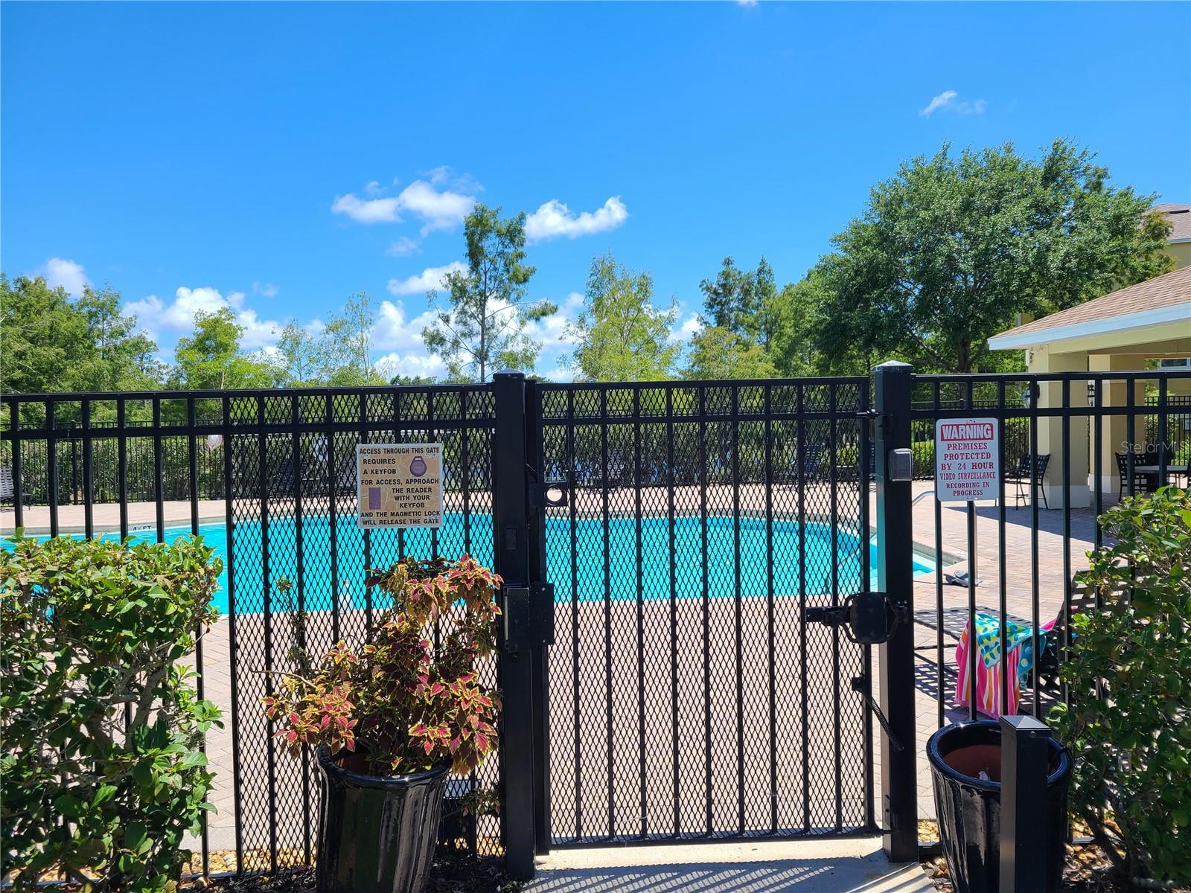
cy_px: 446
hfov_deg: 67.3
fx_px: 895
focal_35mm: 26
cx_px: 596
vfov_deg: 53.1
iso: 40
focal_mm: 5.4
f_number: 1.8
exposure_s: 1/1814
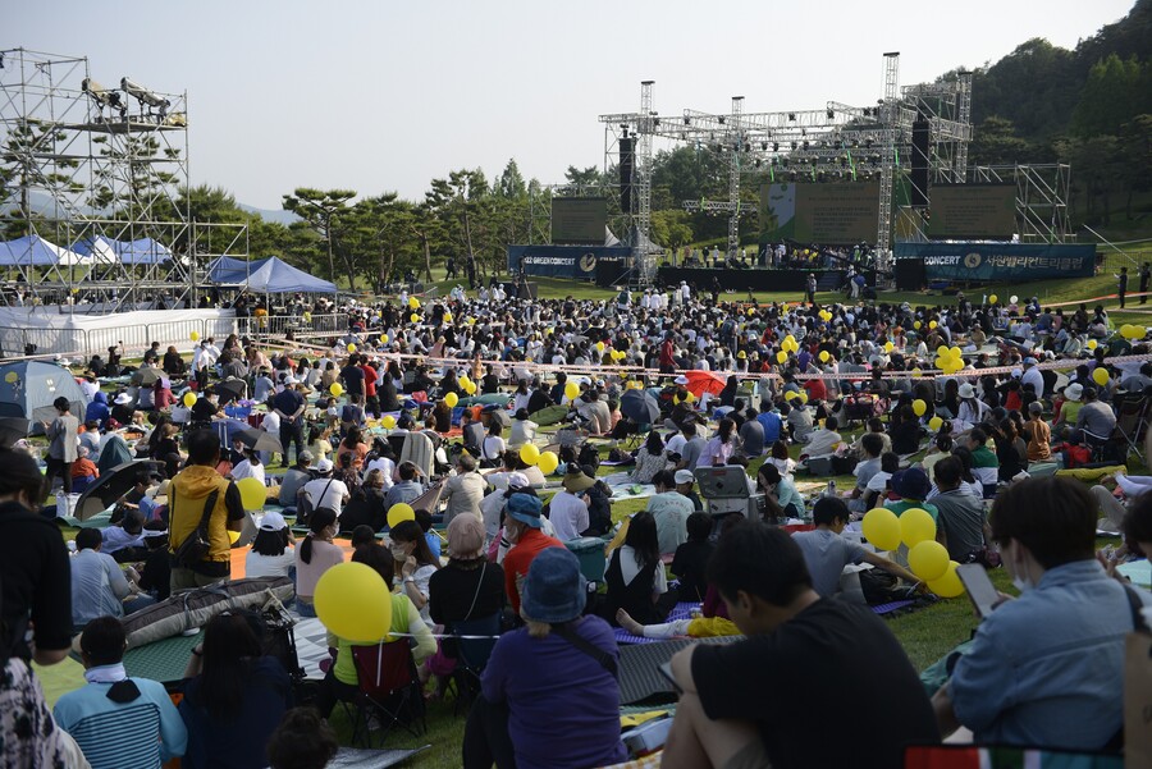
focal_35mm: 38
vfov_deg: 35.1
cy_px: 384
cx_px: 576
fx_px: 1217
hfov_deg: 50.7
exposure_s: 1/2500
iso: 400
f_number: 4
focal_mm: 38
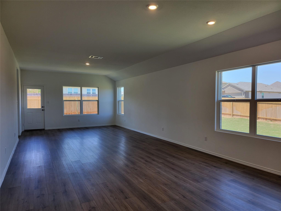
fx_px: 195
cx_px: 140
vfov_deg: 56.8
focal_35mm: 24
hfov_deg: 71.6
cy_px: 106
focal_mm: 6.7
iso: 40
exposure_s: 1/120
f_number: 1.8
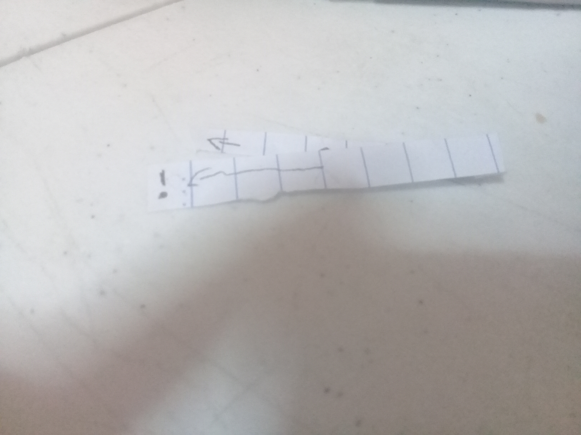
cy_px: 218
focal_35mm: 31
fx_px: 520
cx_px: 290
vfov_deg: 45.4
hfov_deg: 58.4
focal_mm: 3.3
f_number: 2.2
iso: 640
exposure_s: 1/17
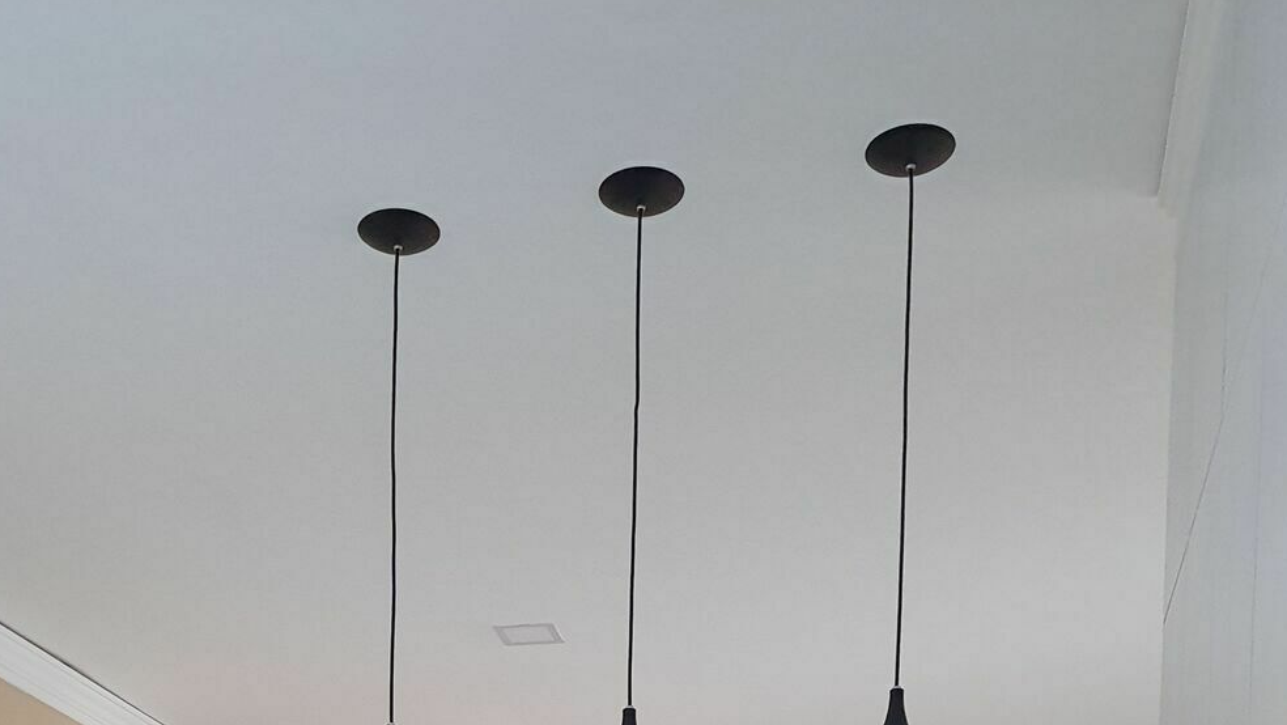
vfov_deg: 18.9
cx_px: 551
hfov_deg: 40.5
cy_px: 1250
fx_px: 1741
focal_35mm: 51
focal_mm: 5.23
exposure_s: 1/120
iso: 320
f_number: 1.8
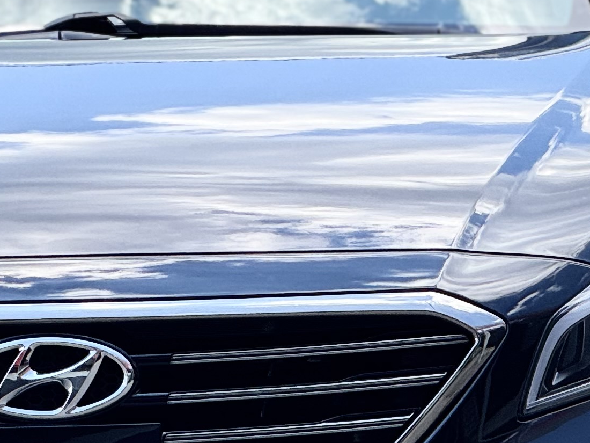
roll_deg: +0.0
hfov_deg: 4.5
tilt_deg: -4.0
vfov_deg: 3.4
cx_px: 39
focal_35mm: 440
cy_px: 212
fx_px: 7499
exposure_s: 1/500
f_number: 2.8
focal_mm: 15.66
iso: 50
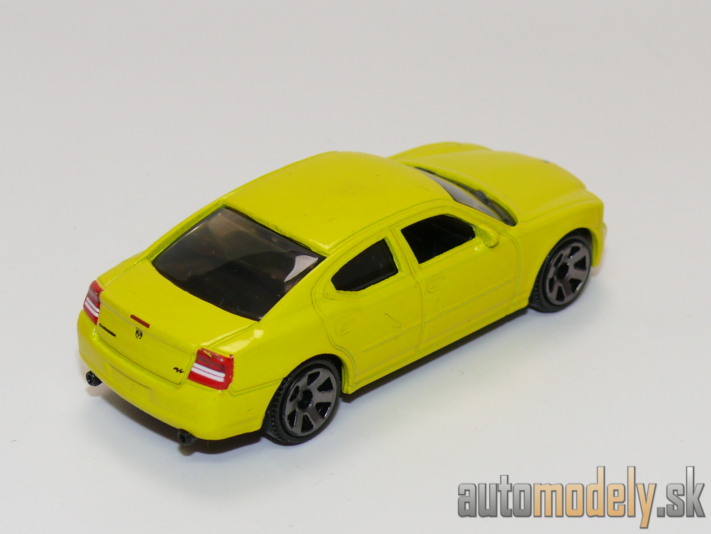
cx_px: 356
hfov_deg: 18.7
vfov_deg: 14.1
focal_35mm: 105
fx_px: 2157
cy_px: 267
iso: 100
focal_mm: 13.7
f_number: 4
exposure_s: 1/40
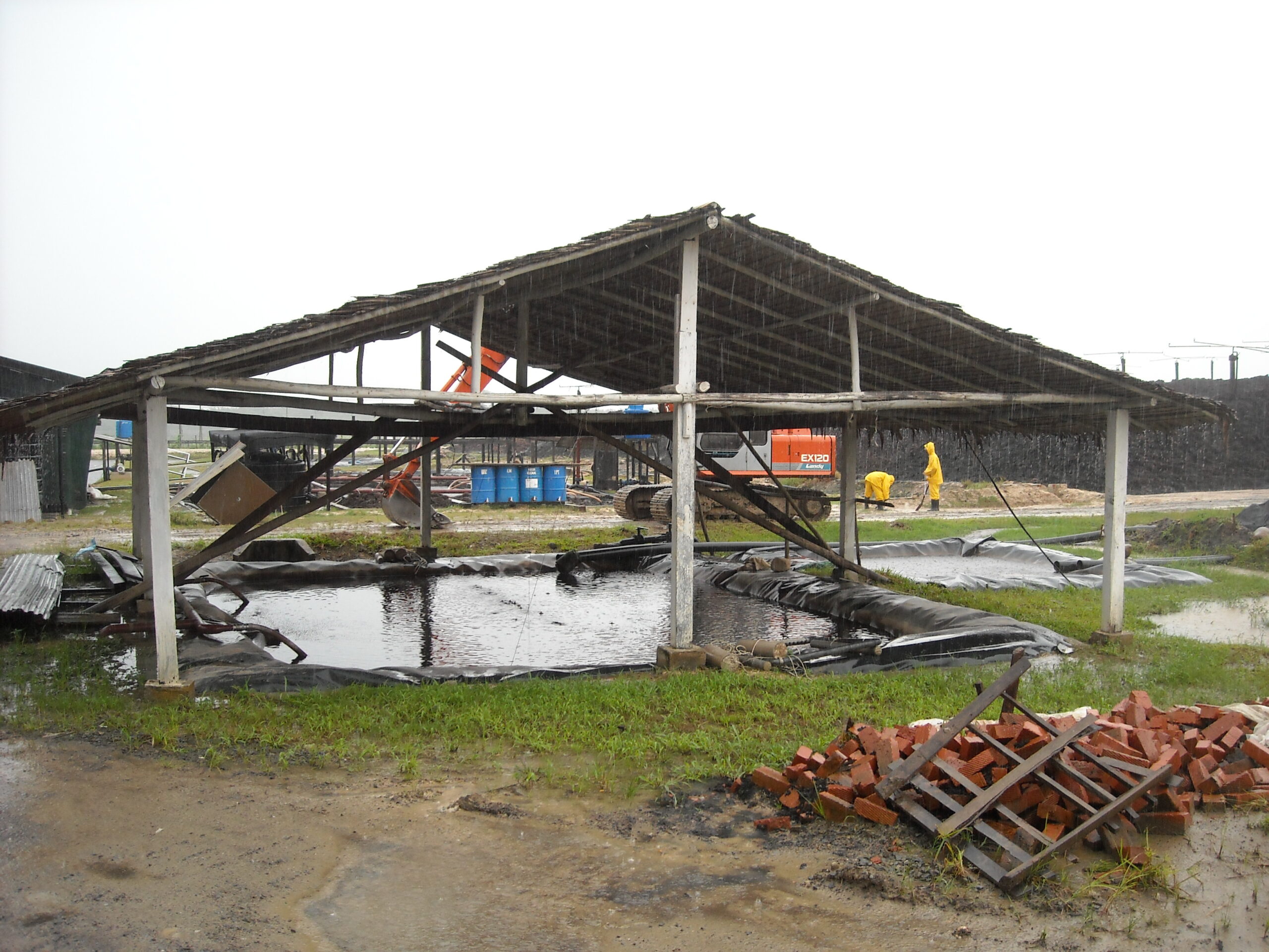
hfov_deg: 52.6
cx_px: 634
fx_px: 1283
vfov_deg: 40.7
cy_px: 476
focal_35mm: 35
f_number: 2.8
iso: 161
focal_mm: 5.7
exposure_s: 1/129
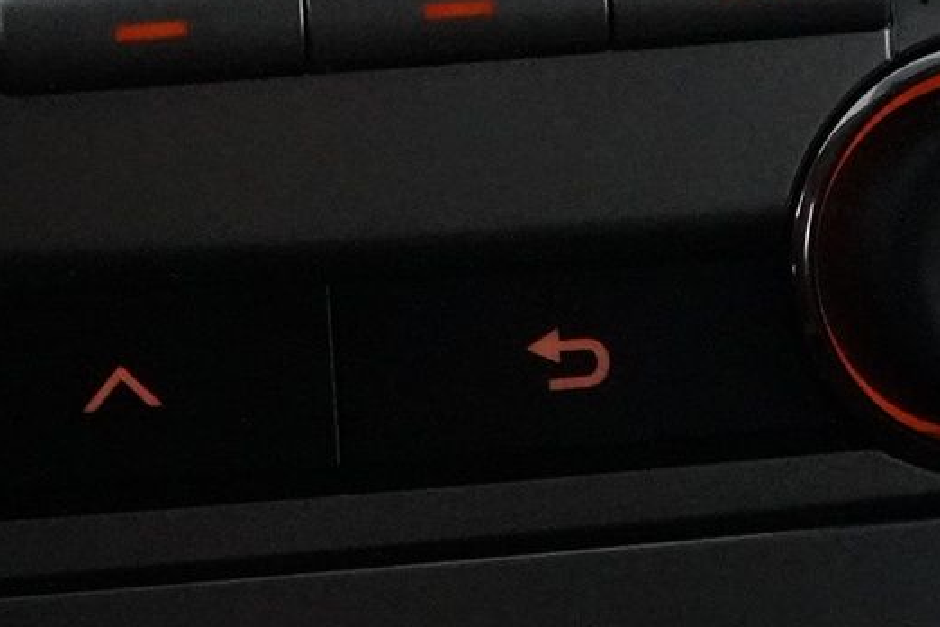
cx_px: 1007
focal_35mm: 201
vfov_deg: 6.6
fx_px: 5248
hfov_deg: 10.1
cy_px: -653
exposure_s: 1/100
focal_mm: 28
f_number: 3.5
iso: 6400
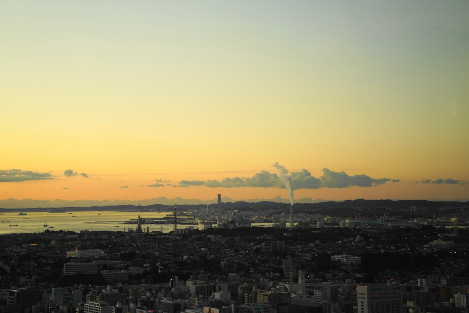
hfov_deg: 28.8
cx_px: 234
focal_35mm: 70
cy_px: 156
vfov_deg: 19.5
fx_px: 912
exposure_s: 1/80
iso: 250
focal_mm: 70
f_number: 4.5
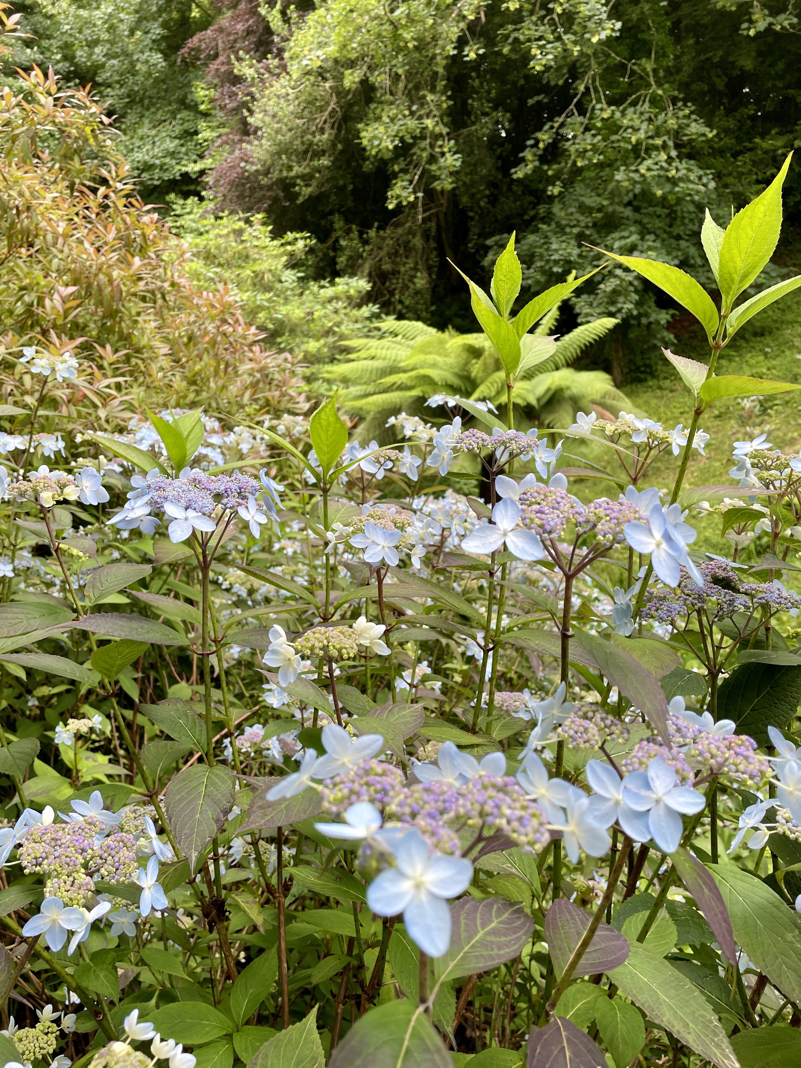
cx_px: 400
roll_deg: -2.7
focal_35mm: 26
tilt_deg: -15.3
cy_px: 534
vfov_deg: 67.3
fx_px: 802
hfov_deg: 53.1
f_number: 1.6
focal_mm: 4.2
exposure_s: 1/216
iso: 32
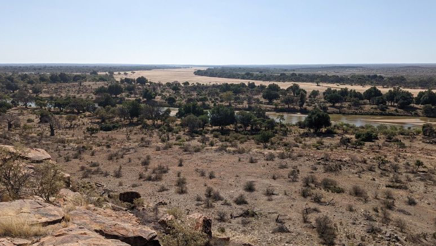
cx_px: 221
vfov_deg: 42.4
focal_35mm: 27
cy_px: 161
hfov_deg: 69.8
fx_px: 312
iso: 45
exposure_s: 1/2695
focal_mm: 6.81
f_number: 1.85
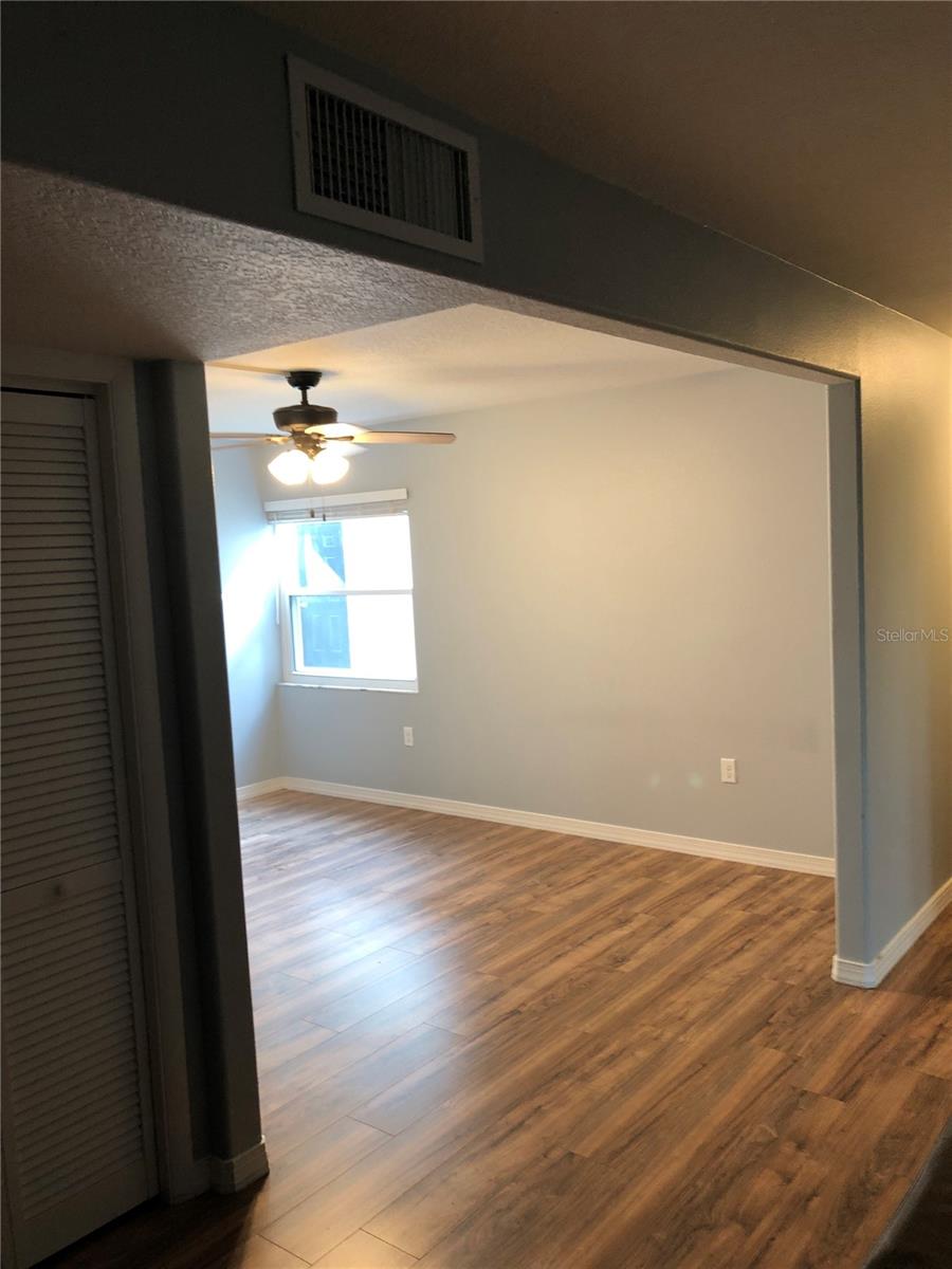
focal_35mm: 28
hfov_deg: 49.7
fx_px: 1027
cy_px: 634
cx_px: 476
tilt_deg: -3.9
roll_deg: +3.3
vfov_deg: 63.4
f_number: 1.8
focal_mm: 3.99
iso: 40
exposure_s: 1/20
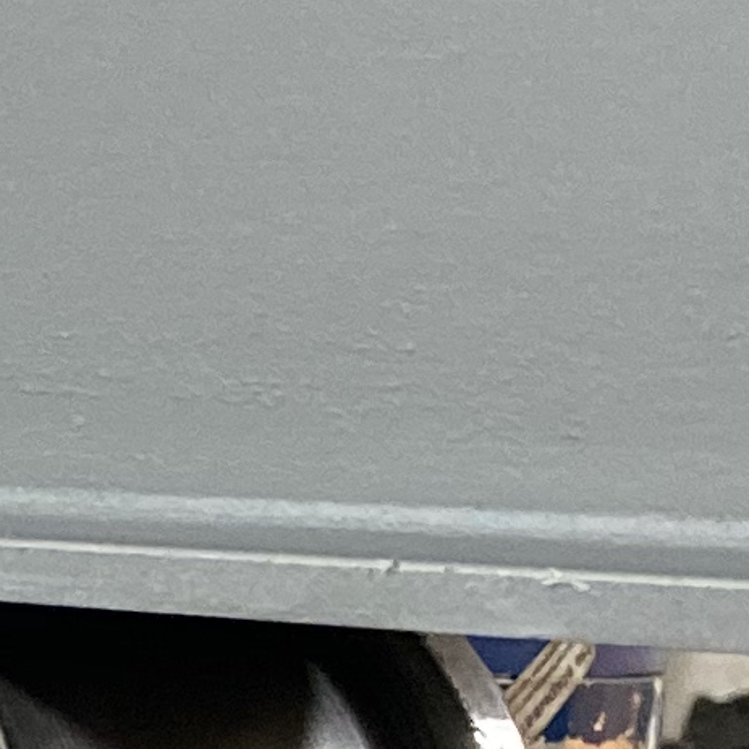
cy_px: 1369
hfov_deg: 8.4
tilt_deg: -12.5
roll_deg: -0.6
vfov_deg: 8.4
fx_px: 4896
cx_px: -603
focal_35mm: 200
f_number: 1.8
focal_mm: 4.25
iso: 320
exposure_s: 1/50
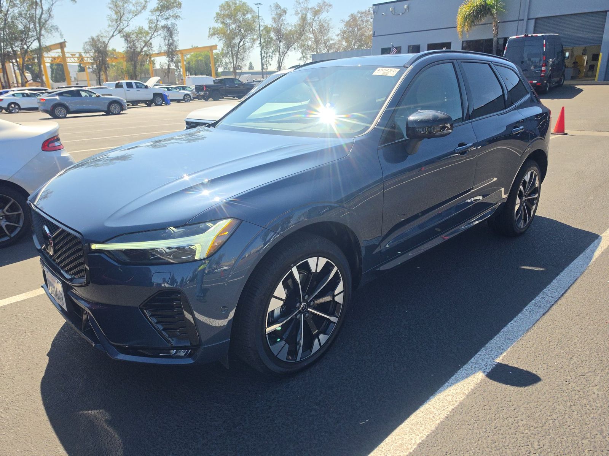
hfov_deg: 73.9
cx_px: 304
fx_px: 405
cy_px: 228
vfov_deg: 58.9
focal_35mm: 23
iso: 63
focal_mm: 6.5
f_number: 1.4
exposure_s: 1/5605
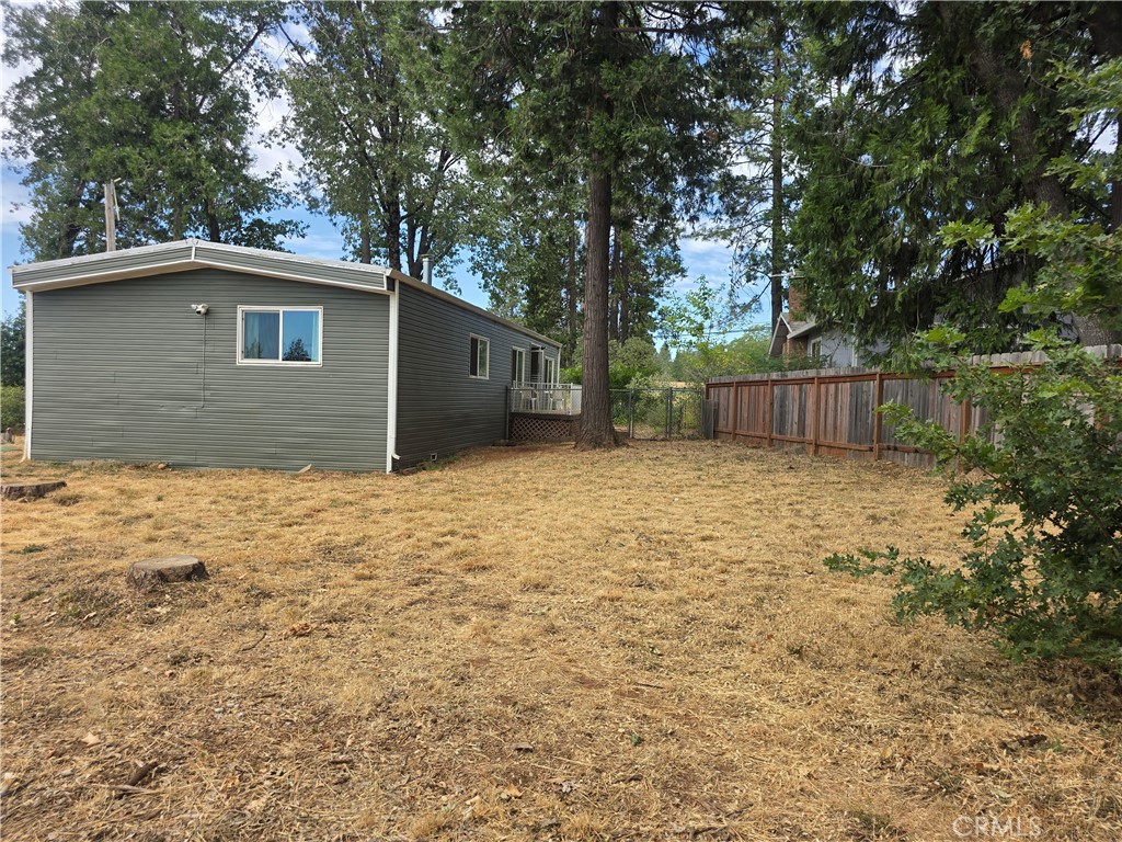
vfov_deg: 58.9
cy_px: 421
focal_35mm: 23
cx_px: 561
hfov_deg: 73.9
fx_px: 745
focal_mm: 6.3
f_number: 1.7
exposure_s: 1/291
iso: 12
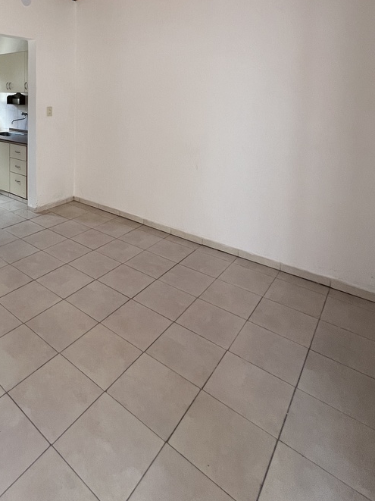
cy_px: 115
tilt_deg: -2.3
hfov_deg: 59.8
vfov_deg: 72.5
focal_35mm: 21
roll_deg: -0.2
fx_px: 304
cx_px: 92
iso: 125
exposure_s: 1/99
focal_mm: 1.57
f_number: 1.8
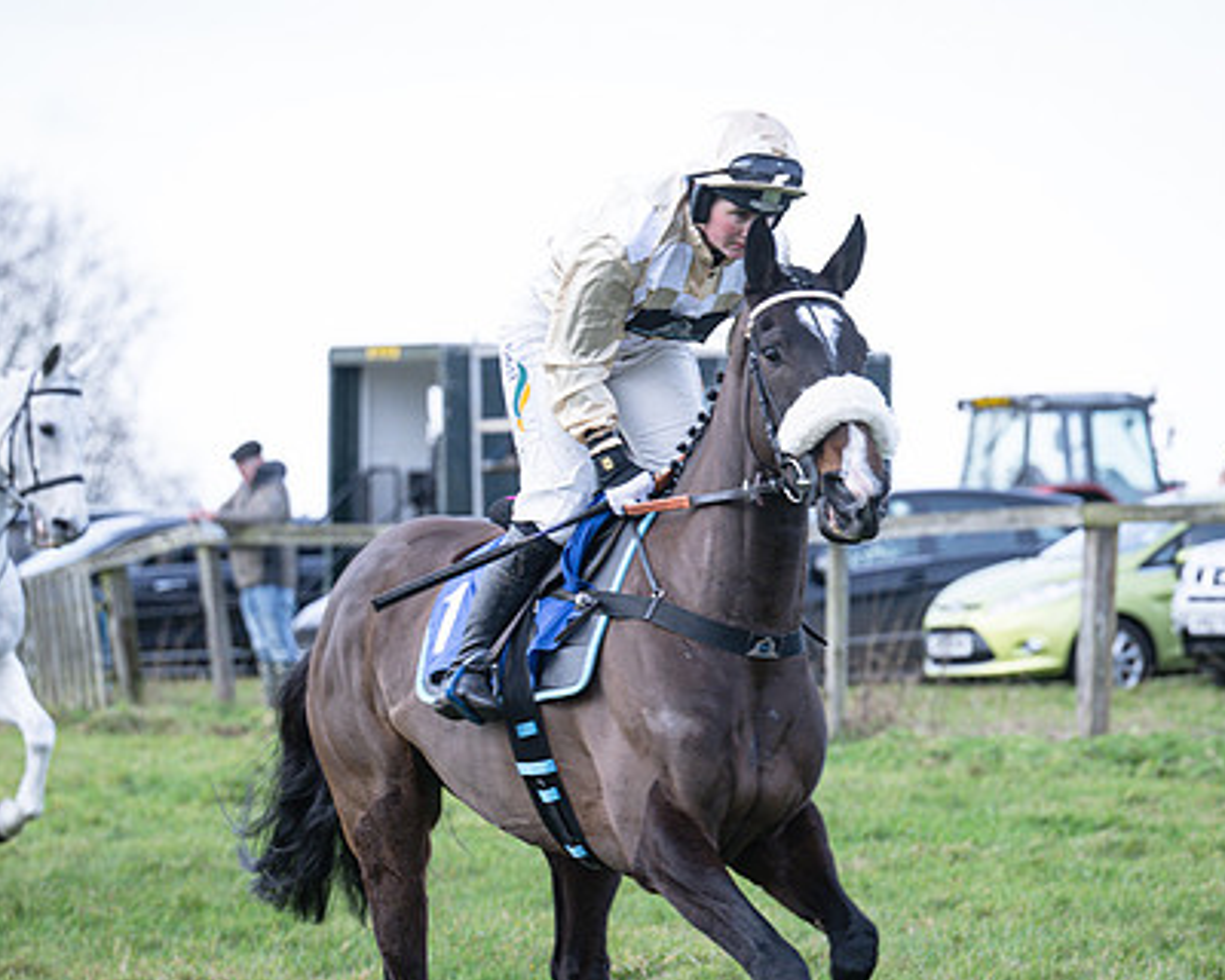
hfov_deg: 9.0
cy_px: 674
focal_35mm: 215
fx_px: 7795
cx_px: 643
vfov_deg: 7.2
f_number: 4
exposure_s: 1/800
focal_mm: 115
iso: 400
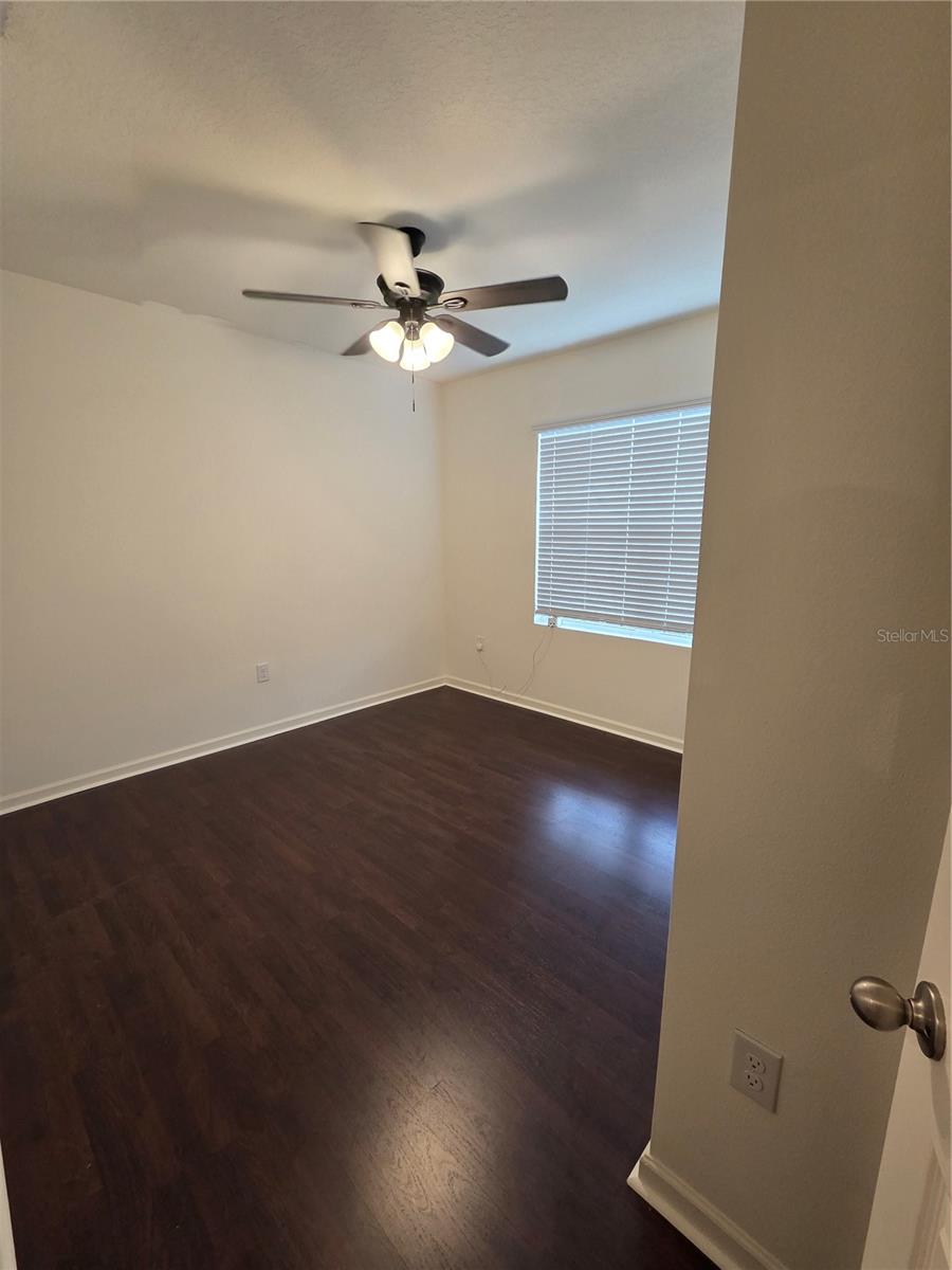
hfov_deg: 89.9
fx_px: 477
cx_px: 476
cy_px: 635
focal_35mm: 13
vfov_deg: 106.2
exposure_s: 1/60
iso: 200
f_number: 2.2
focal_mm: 2.2
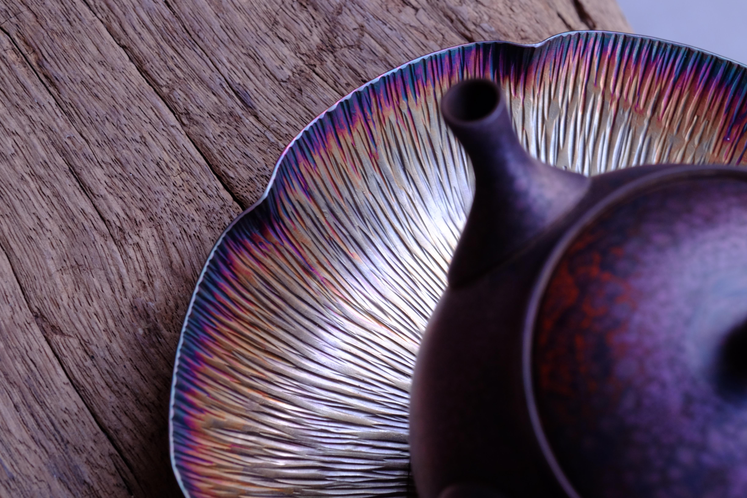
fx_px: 1867
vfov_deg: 15.2
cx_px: 374
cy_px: 249
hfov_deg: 22.6
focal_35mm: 90
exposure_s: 1/18
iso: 800
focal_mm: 60
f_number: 8
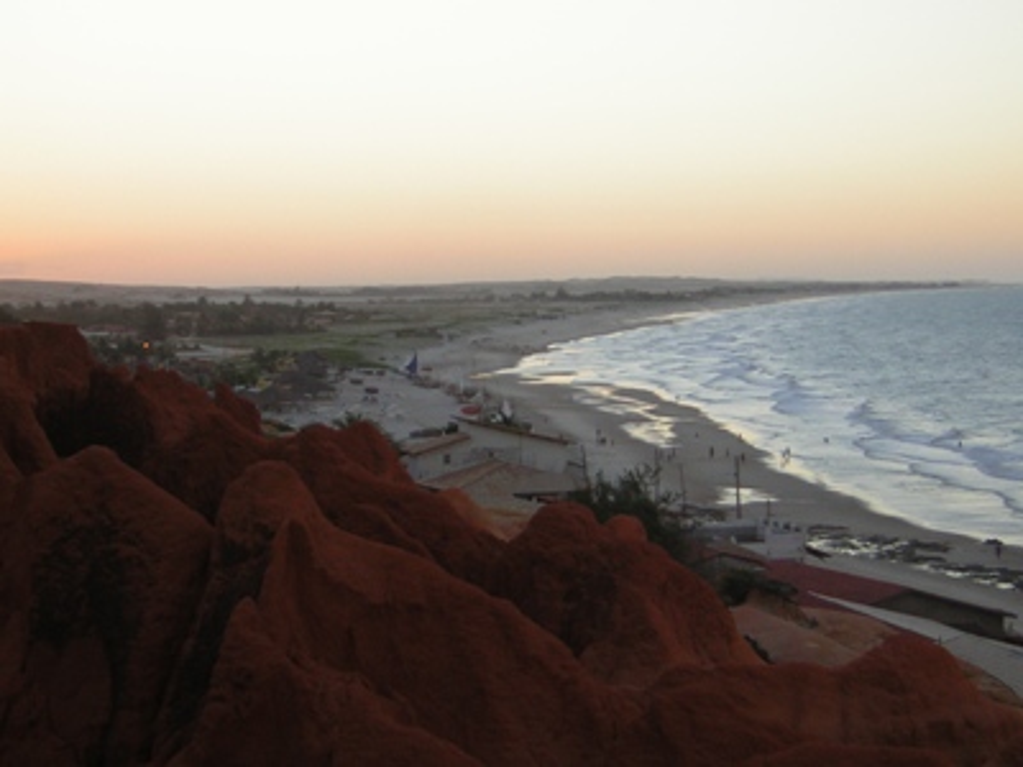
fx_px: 2512
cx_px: 512
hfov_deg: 23.0
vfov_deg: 17.4
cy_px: 384
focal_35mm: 85
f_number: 4.1
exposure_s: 1/48.3
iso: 50
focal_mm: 11.1
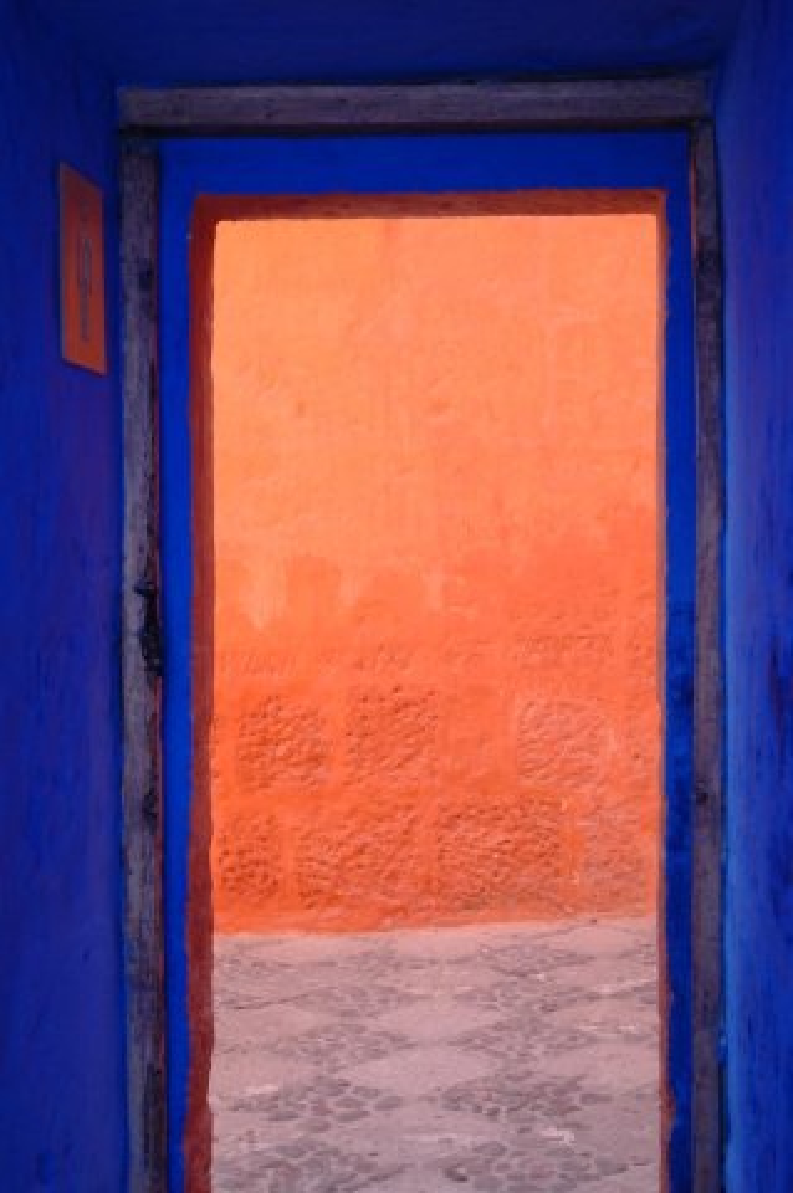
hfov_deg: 25.7
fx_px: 1738
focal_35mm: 52
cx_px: 396
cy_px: 596
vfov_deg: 37.9
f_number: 5
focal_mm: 35
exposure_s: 1/50
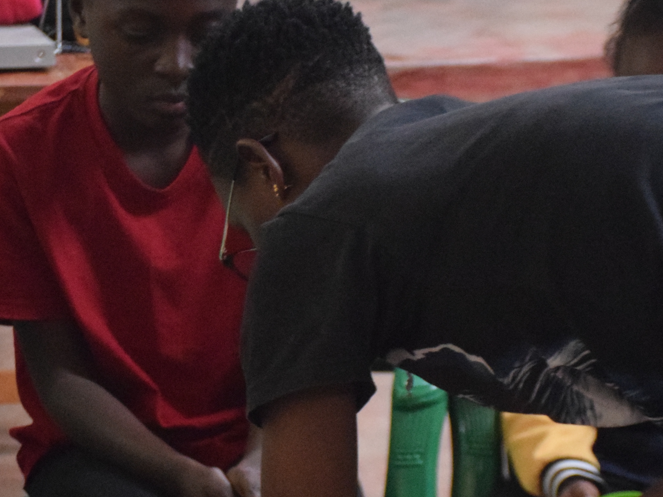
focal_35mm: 180
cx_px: 237
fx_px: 3447
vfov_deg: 8.2
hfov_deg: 11.0
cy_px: 478
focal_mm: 50
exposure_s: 1/20
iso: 6400
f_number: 4.8
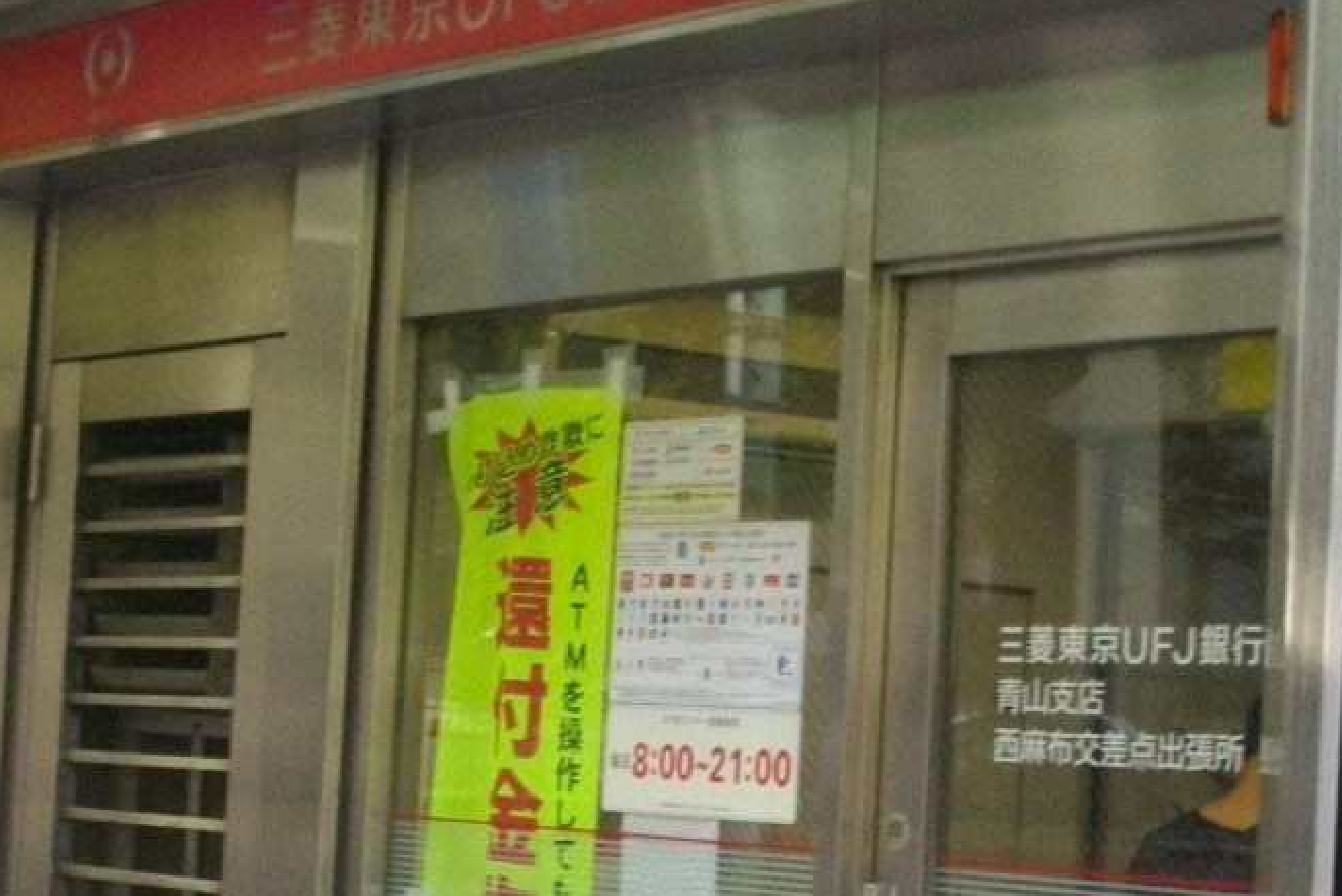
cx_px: 584
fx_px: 3505
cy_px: 529
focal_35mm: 94
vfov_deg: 14.6
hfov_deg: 21.7
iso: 200
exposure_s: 1/80
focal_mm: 6.2
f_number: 2.8
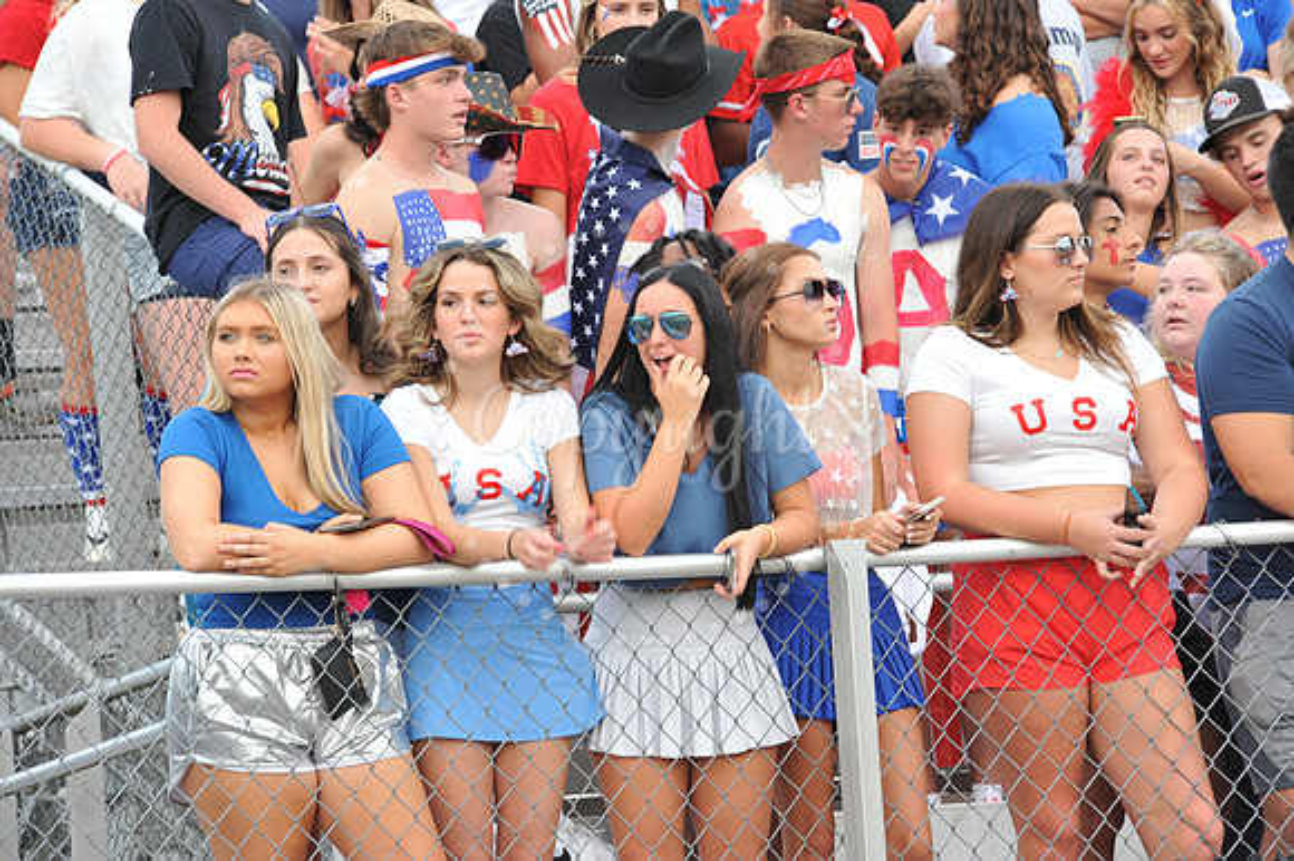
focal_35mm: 200
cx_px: 647
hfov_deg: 10.3
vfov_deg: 6.9
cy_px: 430
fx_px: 7185
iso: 500
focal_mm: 200
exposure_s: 1/80
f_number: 7.1
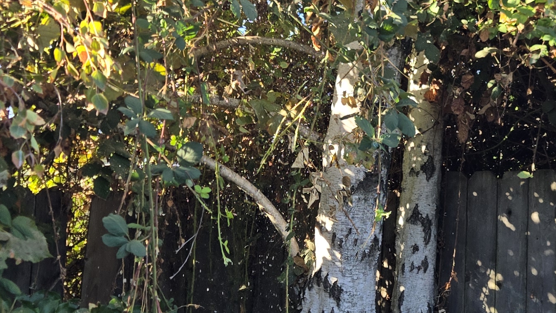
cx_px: 412
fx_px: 1106
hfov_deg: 27.8
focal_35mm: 75
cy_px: 169
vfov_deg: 16.1
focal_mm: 5.4
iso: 25
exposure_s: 1/398
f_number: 1.8
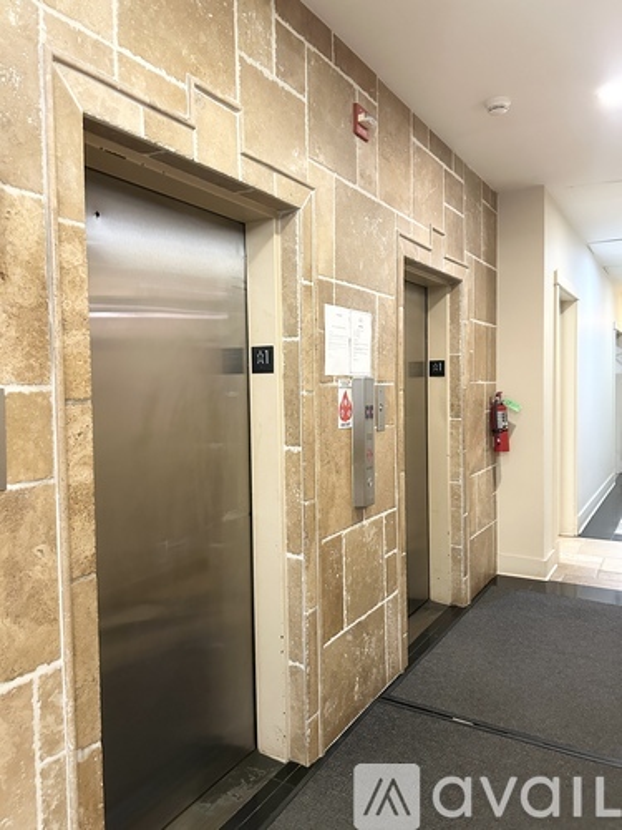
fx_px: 623
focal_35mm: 26
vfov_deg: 67.3
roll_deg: +1.3
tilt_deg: -2.3
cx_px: 311
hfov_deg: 53.1
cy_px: 415
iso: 500
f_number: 1.5
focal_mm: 5.7
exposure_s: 1/40
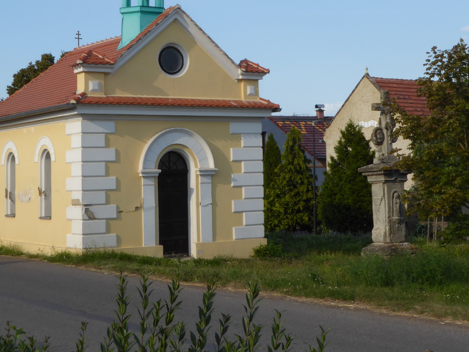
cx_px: 238
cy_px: 119
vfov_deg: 22.2
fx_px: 894
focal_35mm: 66
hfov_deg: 29.4
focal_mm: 6.7
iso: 80
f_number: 7.1
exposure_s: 1/125
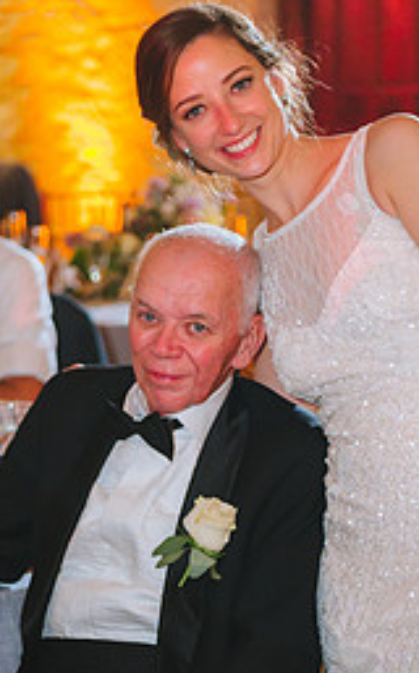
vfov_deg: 16.7
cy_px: 456
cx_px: 174
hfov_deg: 10.5
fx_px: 2290
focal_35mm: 125
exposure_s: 1/60
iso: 2500
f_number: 2.8
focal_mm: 70
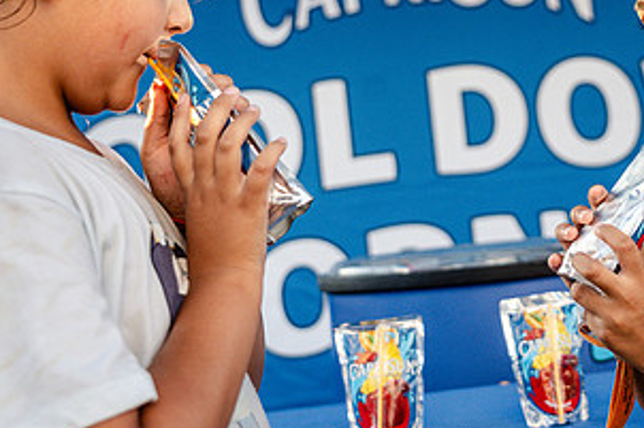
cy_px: 118
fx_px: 1305
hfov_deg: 27.4
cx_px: 478
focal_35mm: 73
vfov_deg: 18.6
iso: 800
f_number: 4
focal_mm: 38
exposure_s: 1/640
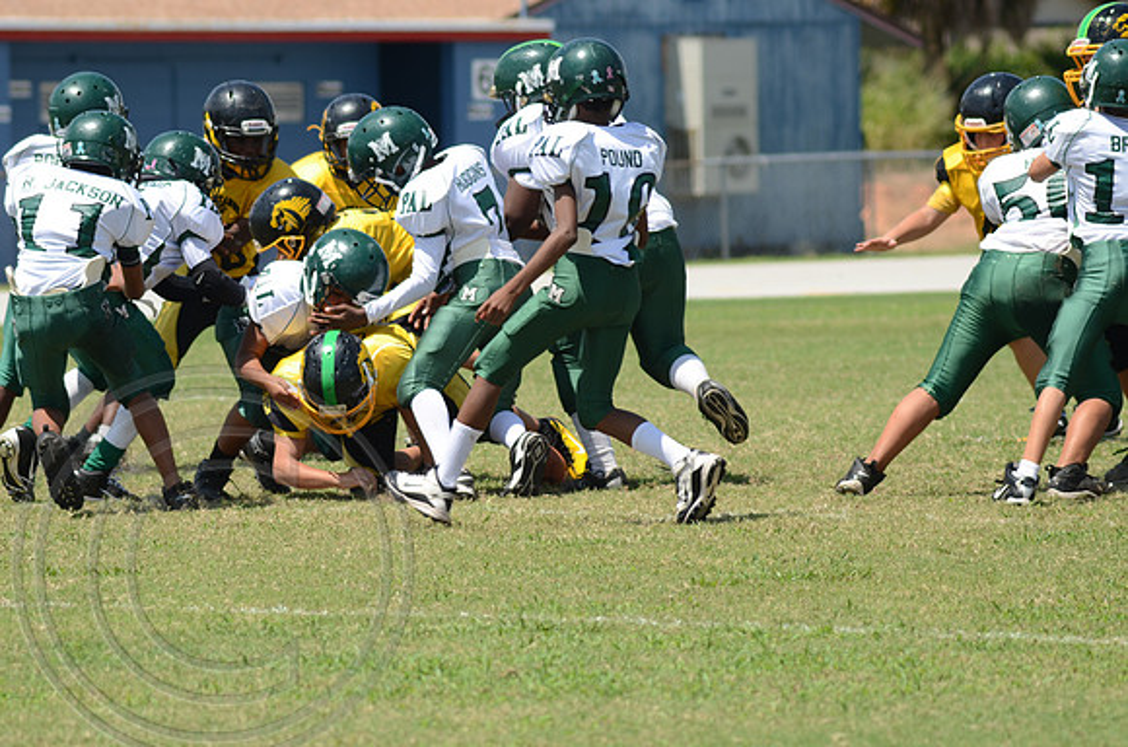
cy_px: 374
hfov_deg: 6.9
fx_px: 9379
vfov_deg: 4.6
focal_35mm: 300
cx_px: 564
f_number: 6.3
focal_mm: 200
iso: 200
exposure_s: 1/800
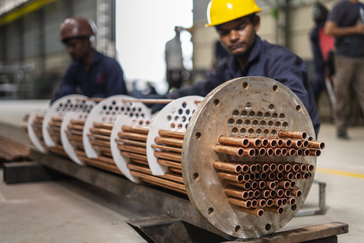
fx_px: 506
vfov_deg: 27.0
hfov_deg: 39.6
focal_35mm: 50
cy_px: 122
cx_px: 182
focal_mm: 50
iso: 1000
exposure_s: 1/640
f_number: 1.8
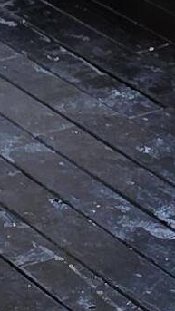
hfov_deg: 5.4
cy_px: -617
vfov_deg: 8.3
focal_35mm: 219
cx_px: -168
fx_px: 1806
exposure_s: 1/30
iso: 125
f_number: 1.7
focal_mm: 6.3
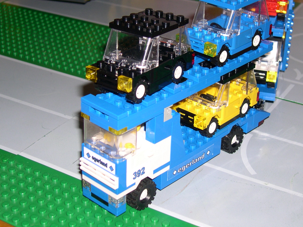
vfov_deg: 21.3
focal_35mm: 69
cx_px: 169
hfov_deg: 28.1
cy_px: 85
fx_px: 604
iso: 100
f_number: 3.1
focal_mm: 10.1
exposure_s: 1/60
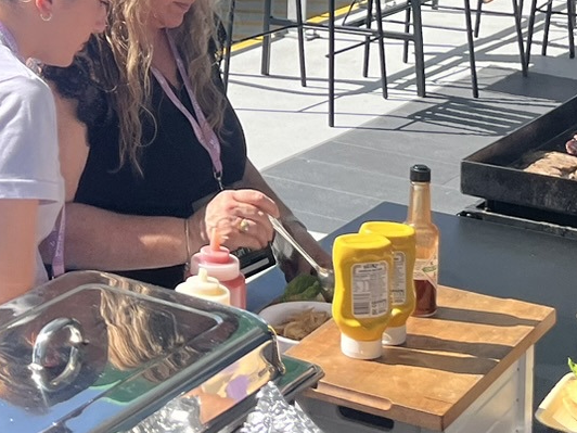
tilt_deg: -7.5
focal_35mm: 100
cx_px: 8
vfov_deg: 14.1
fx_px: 1667
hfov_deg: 19.1
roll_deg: +0.2
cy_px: -157
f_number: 1.6
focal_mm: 5.1
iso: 50
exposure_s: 1/2222
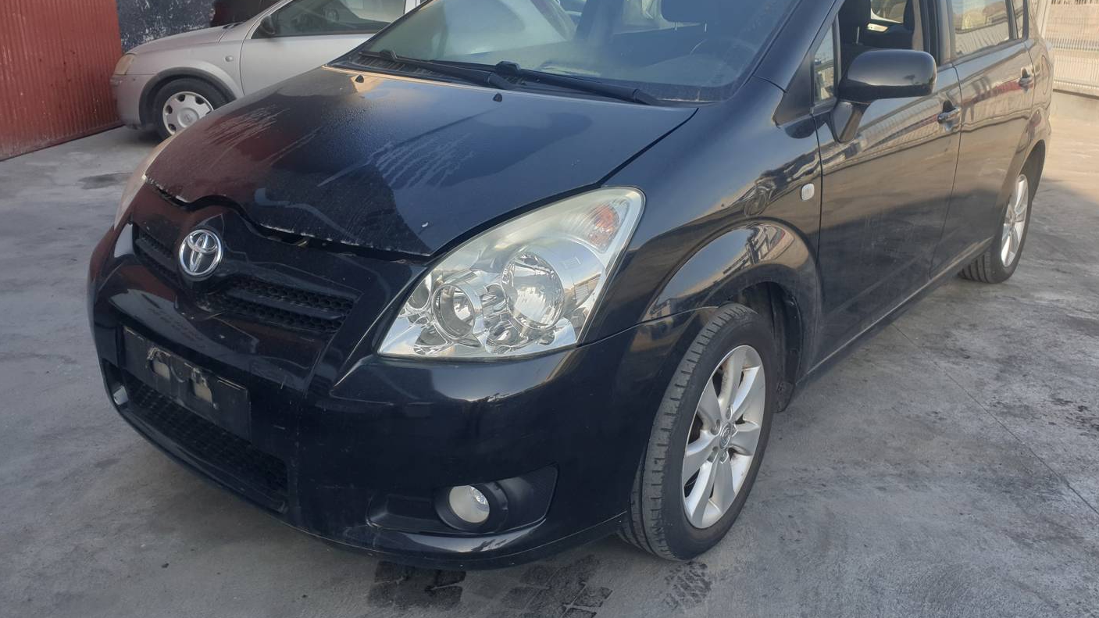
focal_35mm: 29
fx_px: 845
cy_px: 223
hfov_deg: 66.1
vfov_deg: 39.8
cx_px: 558
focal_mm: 4.3
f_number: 2.4
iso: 50
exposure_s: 1/539
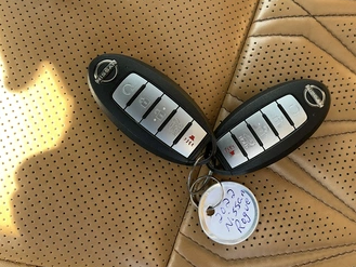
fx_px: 350
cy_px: 128
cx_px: 210
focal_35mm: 34
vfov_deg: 41.8
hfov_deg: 53.6
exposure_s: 1/122
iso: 40
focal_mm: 3
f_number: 1.8
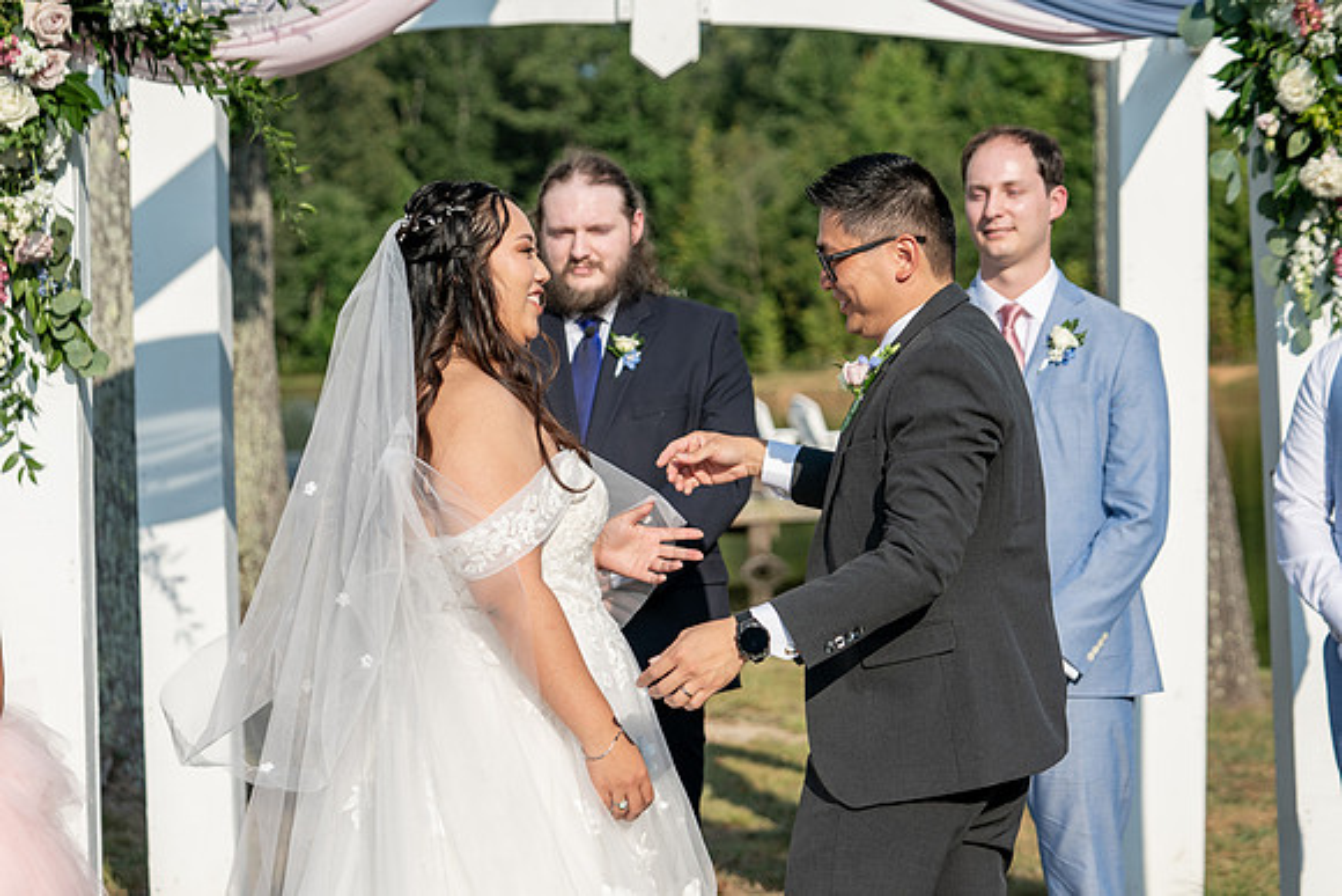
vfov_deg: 15.8
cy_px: 489
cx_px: 649
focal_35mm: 87
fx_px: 3236
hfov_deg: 23.4
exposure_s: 1/1250
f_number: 4
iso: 100
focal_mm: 77
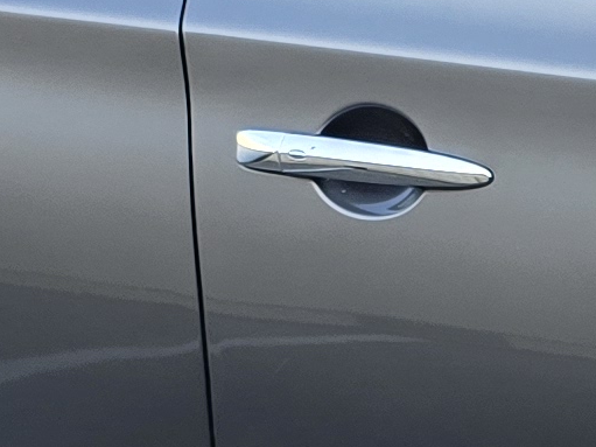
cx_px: 890
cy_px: 711
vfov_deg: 8.0
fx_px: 3098
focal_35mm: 180
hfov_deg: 10.6
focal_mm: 6.3
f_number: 1.7
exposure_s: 1/180
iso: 40
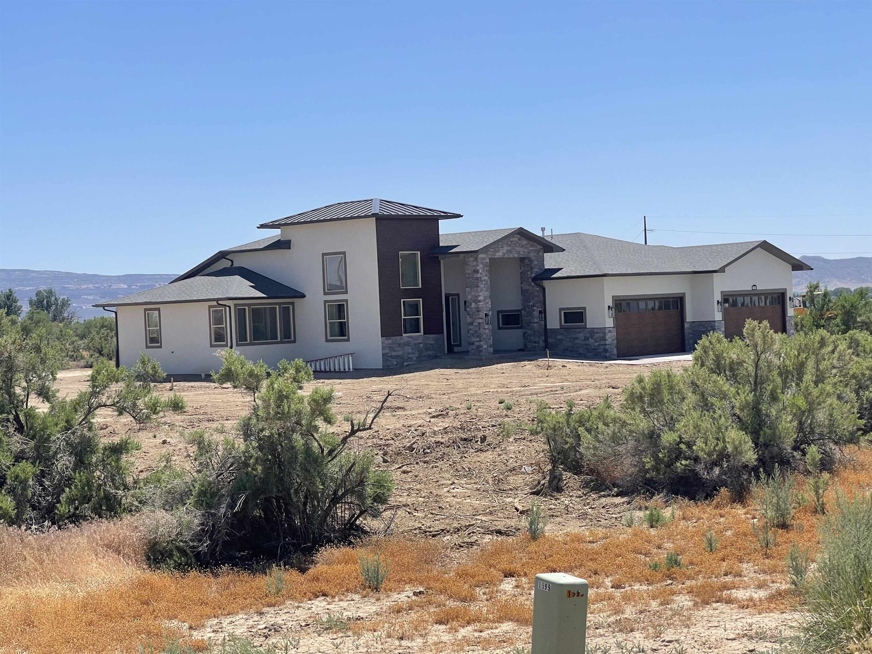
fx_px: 1612
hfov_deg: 30.3
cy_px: 327
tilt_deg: -0.5
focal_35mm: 64
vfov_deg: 22.9
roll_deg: +2.3
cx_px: 436
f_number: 2.2
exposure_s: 1/1623
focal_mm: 7.5
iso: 20
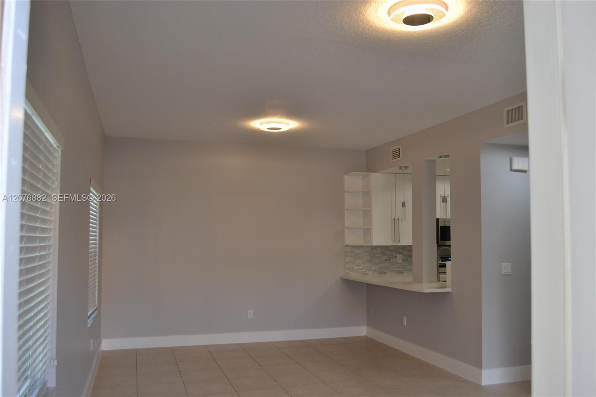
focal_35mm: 30
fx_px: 497
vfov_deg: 43.6
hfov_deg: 61.9
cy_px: 198
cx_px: 298
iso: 400
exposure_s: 1/100
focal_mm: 20
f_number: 5
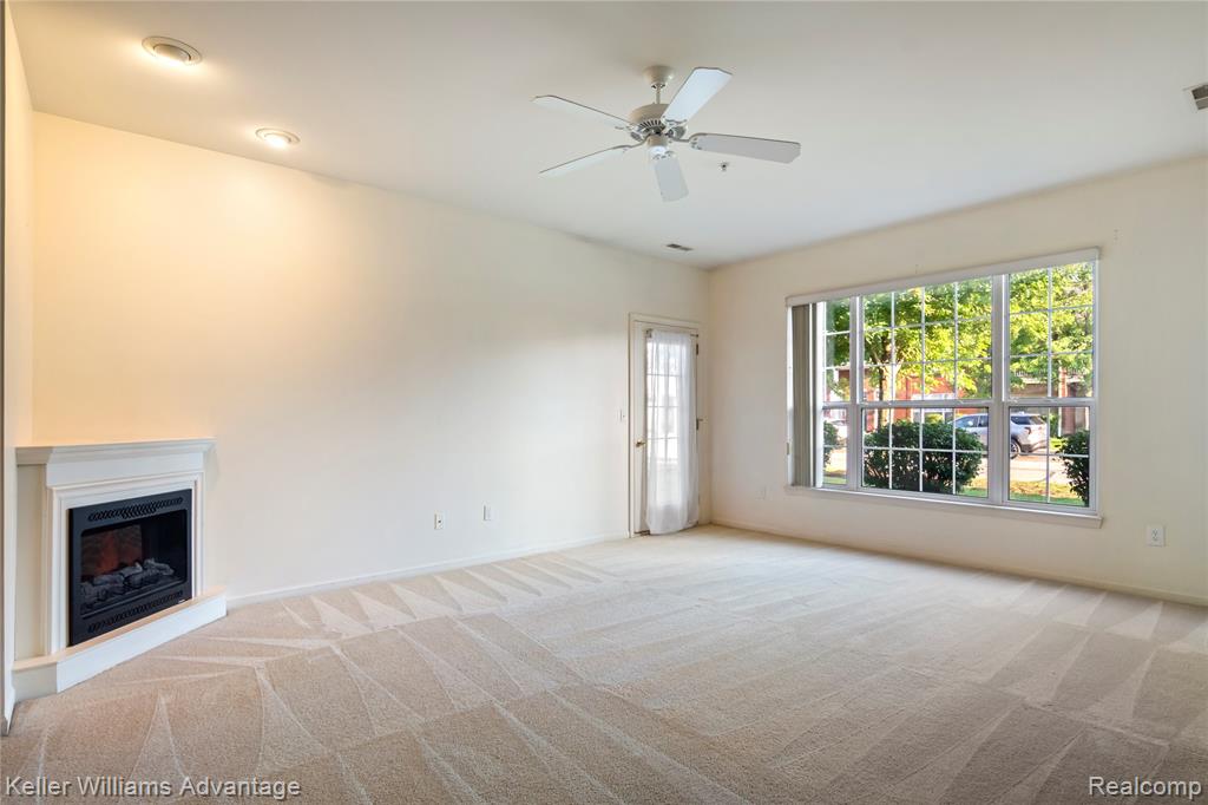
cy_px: 402
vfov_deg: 72.0
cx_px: 604
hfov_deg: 95.0
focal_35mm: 16
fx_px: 553
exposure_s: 1/13
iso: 800
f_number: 8
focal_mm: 11
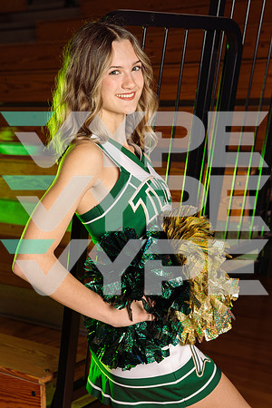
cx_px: 136
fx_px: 793
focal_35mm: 70
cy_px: 204
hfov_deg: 19.5
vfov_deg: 28.8
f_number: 5.6
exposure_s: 1/250
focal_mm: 70
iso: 125
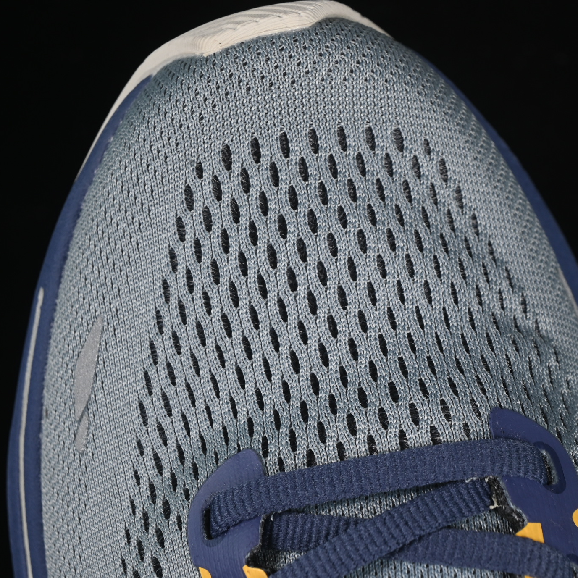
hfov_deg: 13.5
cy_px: 336
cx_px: 364
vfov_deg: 13.5
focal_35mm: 129
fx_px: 2437
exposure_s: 1/60
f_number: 6.3
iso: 160
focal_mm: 50
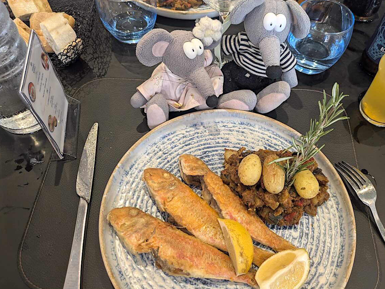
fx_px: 312
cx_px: 212
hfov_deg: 63.3
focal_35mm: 28
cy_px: 153
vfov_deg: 49.7
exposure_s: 1/33.3
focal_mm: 5.43
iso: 131
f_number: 1.89
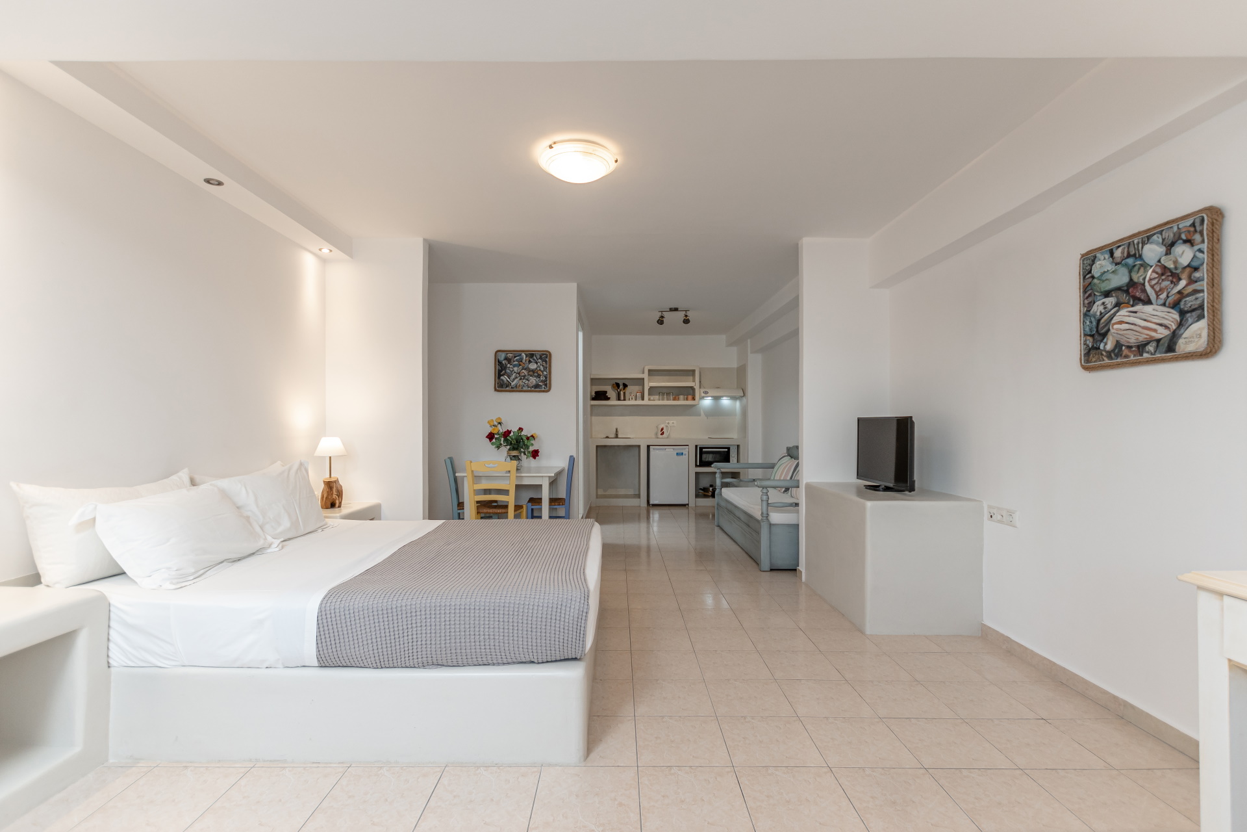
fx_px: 571
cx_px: 624
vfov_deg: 72.1
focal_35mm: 16
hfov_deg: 95.0
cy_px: 416
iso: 200
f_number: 3.5
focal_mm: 11
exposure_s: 1/125
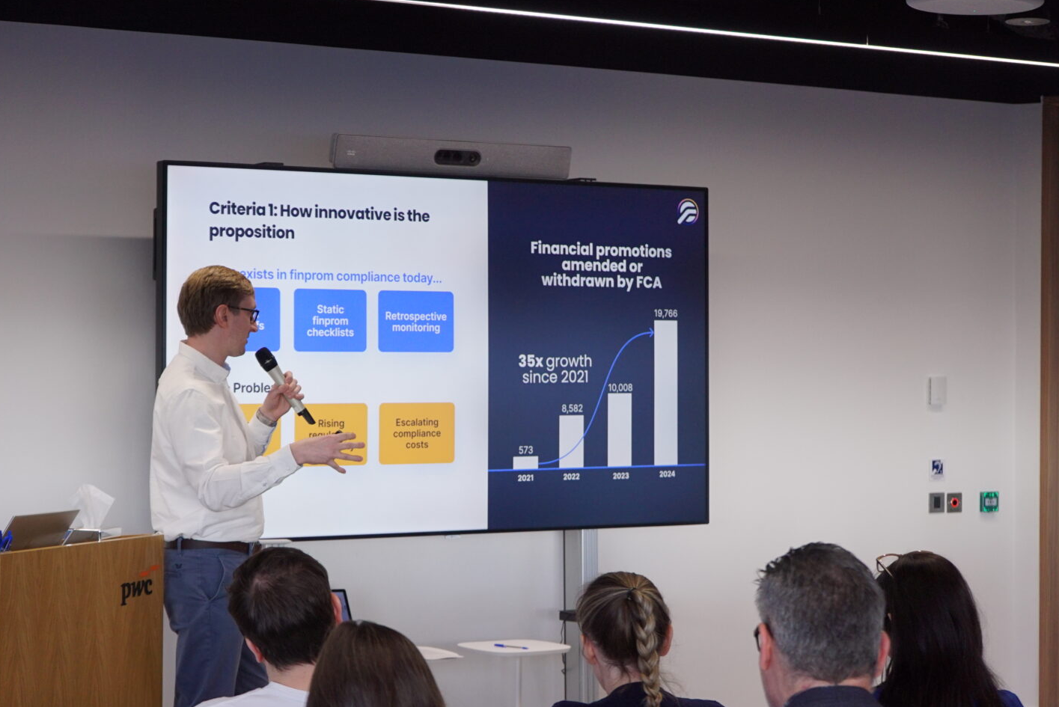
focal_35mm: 76
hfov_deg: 26.6
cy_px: 362
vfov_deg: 18.0
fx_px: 2237
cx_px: 507
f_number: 5.6
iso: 1600
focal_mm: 70
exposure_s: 1/250
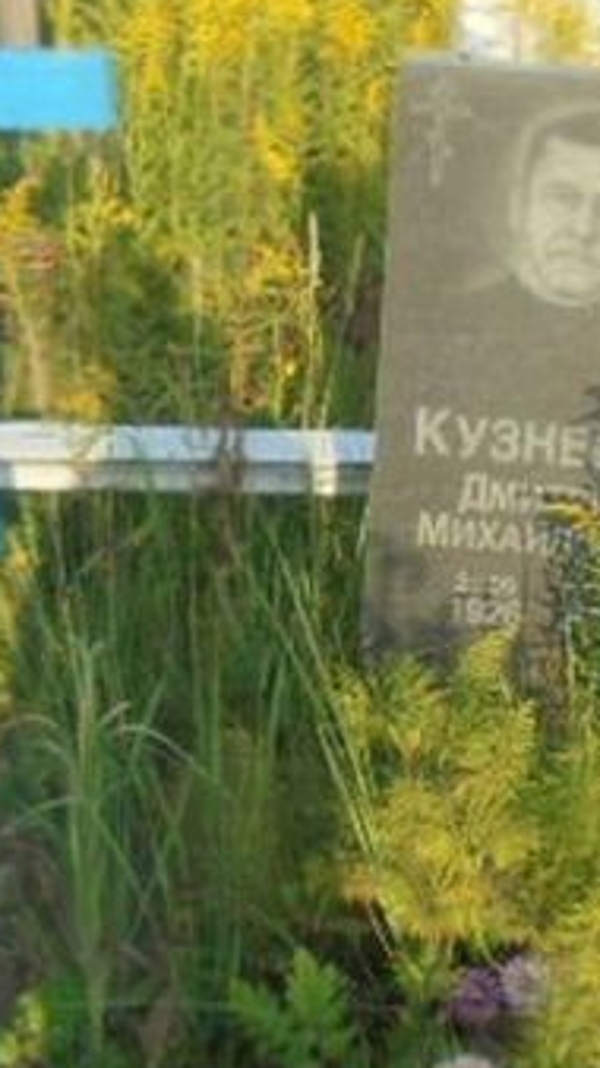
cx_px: 420
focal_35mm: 67
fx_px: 1896
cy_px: 635
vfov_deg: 31.4
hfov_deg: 17.9
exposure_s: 1/400
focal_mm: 4.6
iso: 100
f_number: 3.5
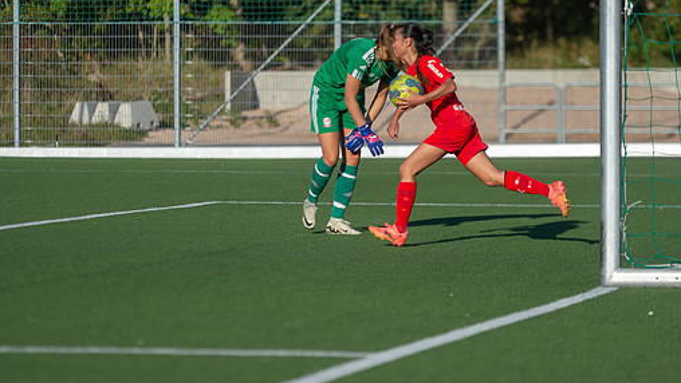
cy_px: 146
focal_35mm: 230
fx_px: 4154
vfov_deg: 5.3
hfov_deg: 9.4
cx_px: 359
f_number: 3.2
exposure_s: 1/2000
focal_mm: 175
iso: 125
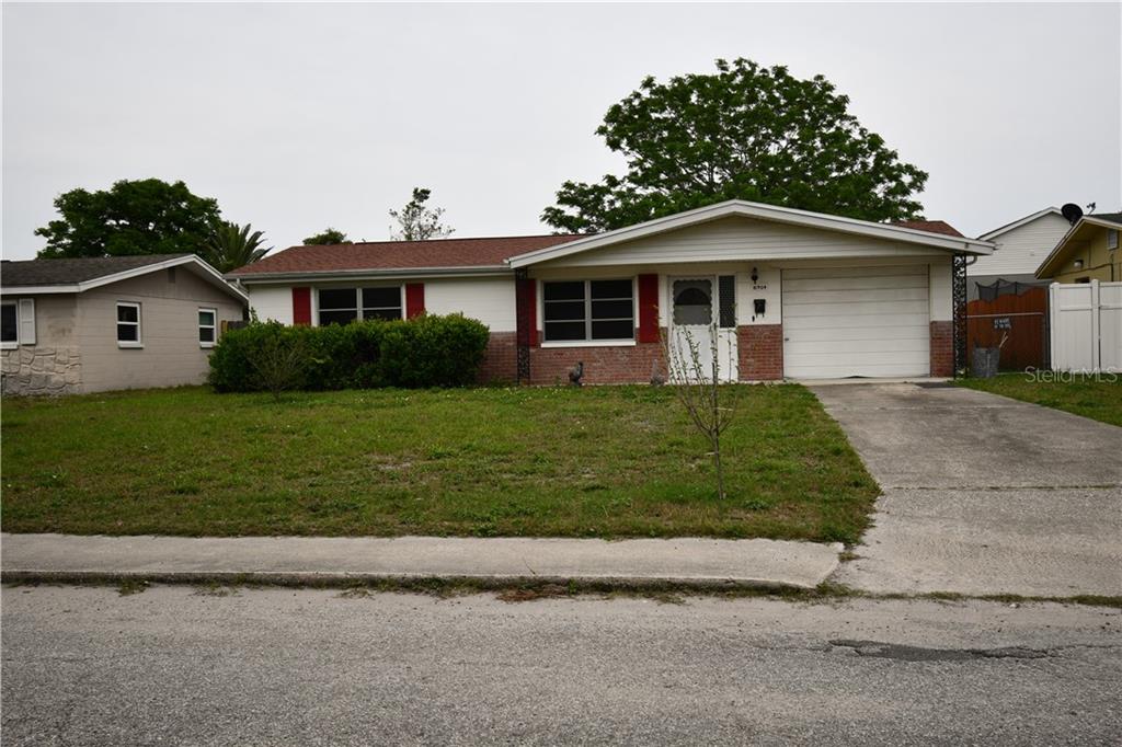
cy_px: 374
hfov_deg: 61.9
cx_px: 561
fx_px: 935
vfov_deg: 43.6
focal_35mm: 30
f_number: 5.6
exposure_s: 1/125
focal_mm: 20
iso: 80
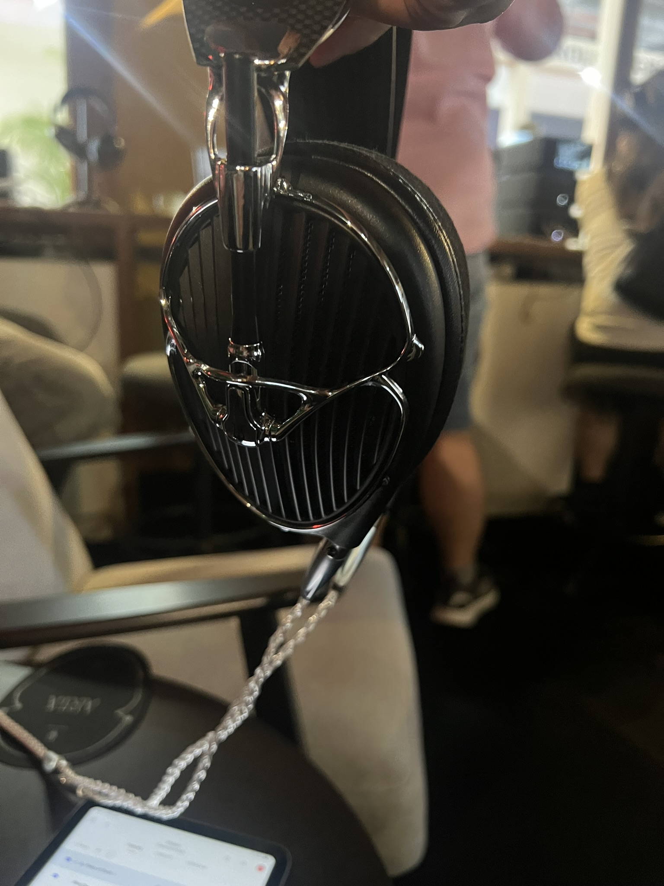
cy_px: 443
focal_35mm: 26
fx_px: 665
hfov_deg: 53.1
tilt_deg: -16.2
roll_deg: -2.8
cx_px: 332
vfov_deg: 67.3
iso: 500
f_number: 1.5
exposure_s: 1/25
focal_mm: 5.7
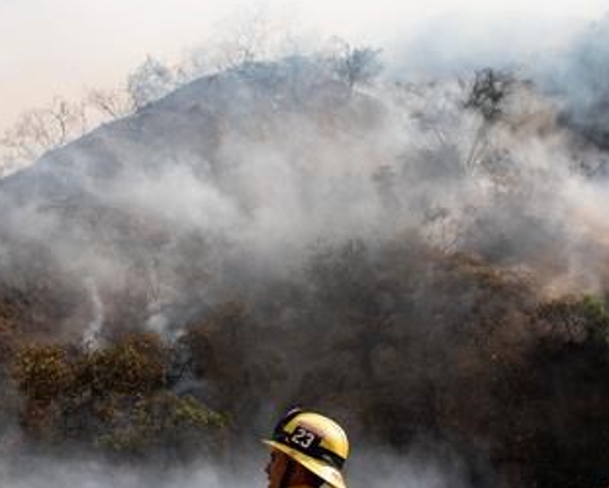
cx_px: 280
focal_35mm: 47
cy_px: 350
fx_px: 847
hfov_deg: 39.5
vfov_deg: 31.7
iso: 80
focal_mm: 24
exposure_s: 1/250
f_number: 5
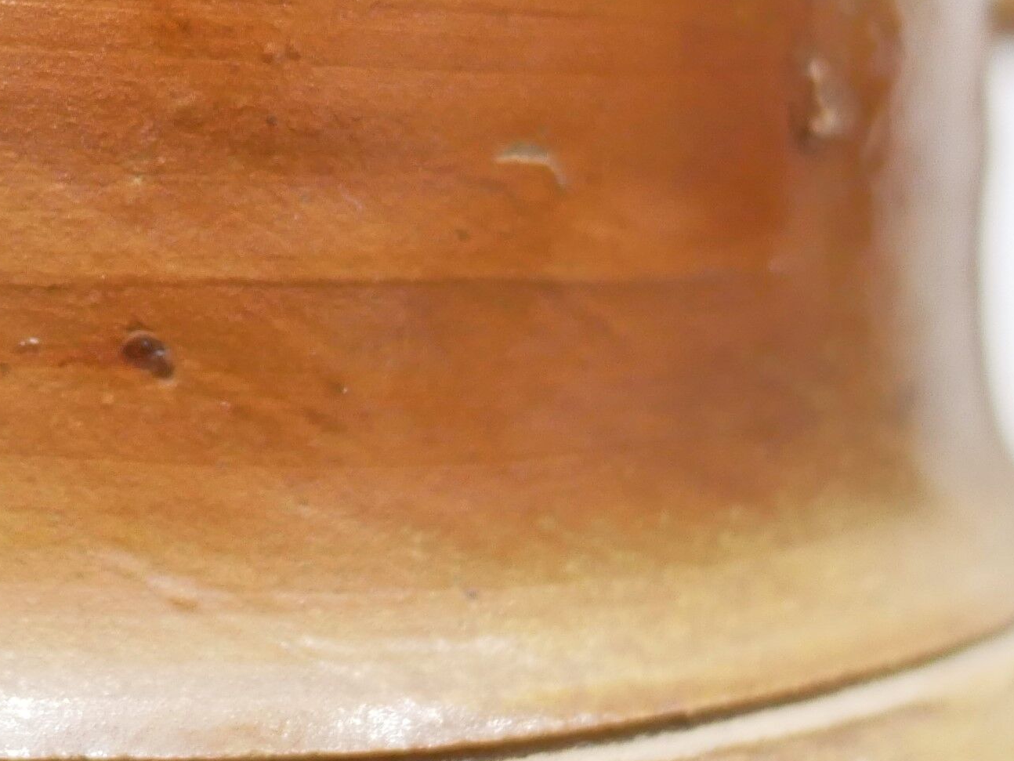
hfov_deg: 13.8
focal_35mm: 142
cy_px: 218
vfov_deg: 10.4
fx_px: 4160
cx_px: 134
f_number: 1.7
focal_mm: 20
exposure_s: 1/60
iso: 800
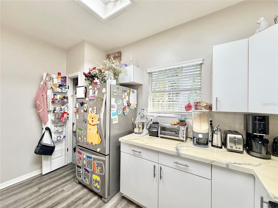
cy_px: 104
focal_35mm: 14
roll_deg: +0.3
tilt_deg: -0.5
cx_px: 139
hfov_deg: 102.1
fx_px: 112
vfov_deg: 85.7
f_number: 2.2
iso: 320
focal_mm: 2.22
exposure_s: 1/120
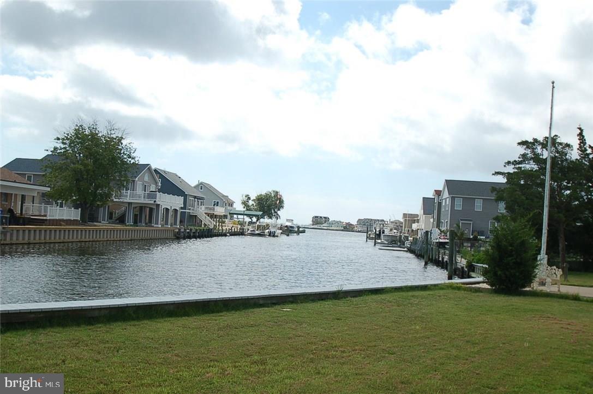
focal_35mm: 36
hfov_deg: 53.2
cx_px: 296
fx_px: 592
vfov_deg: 36.8
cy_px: 197
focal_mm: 24
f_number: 11
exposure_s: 1/500
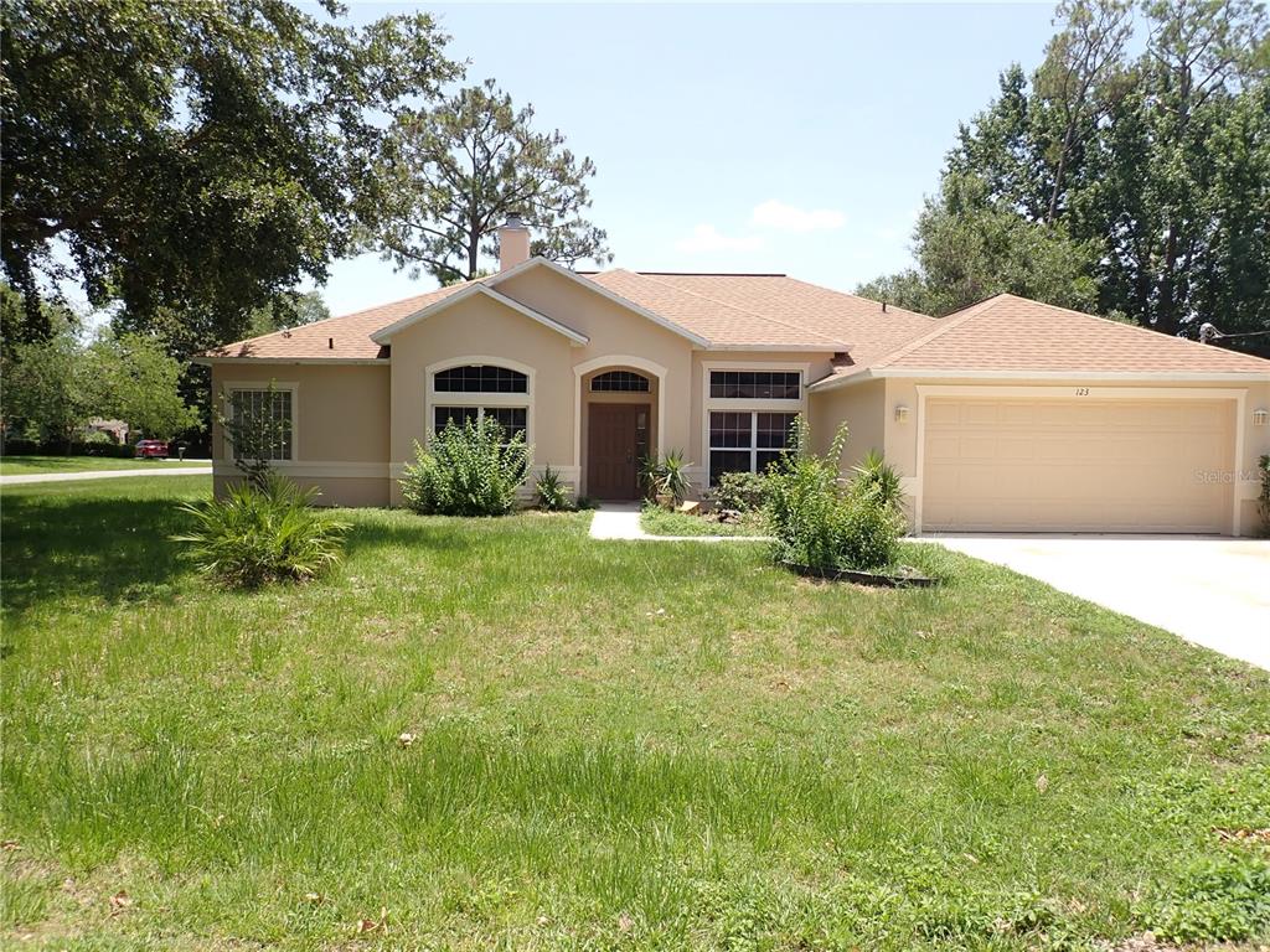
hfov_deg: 69.4
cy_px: 476
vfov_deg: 54.9
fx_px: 917
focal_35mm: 25
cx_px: 635
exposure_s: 1/800
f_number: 2.8
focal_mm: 4.5
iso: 100
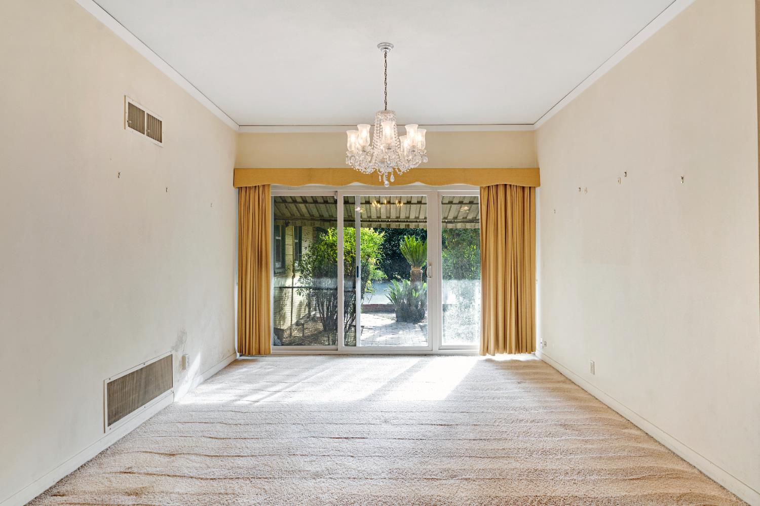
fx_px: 443
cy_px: 253
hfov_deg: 81.2
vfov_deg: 59.5
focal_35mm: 21
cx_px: 380
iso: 640
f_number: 7.1
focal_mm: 21
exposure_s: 1/10
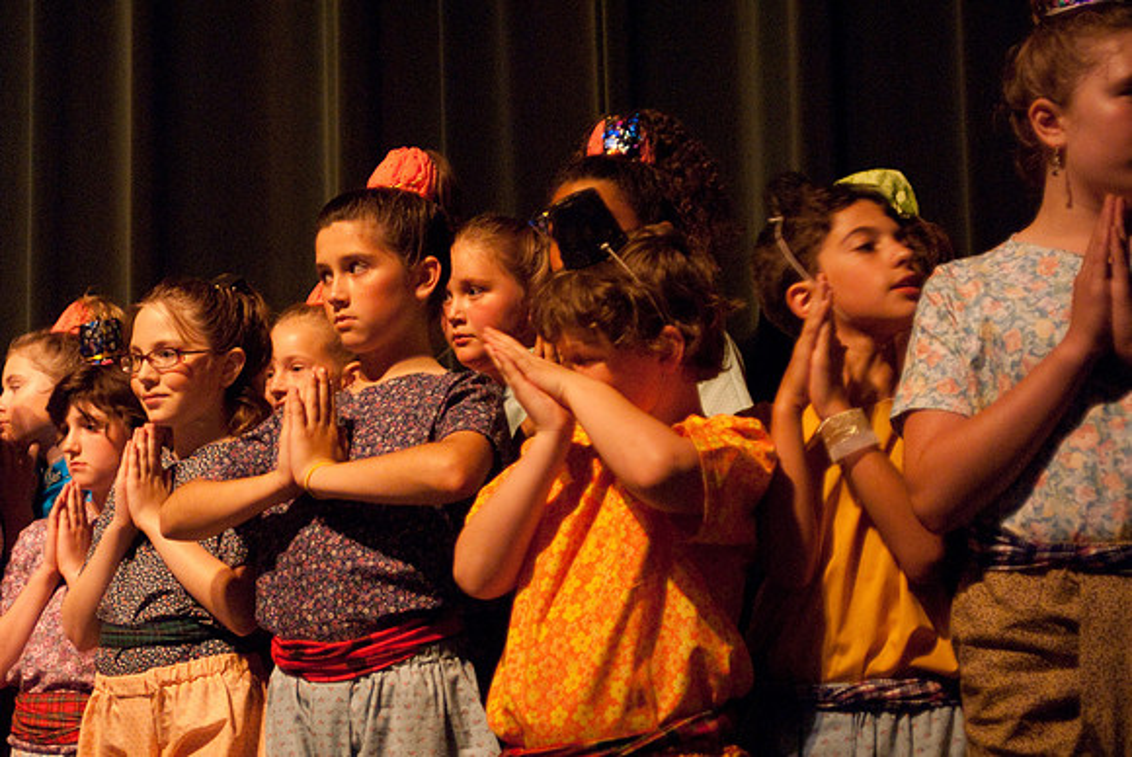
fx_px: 2266
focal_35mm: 72
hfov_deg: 28.0
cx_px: 566
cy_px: 378
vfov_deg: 19.0
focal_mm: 48
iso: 1000
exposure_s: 1/40
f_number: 2.8
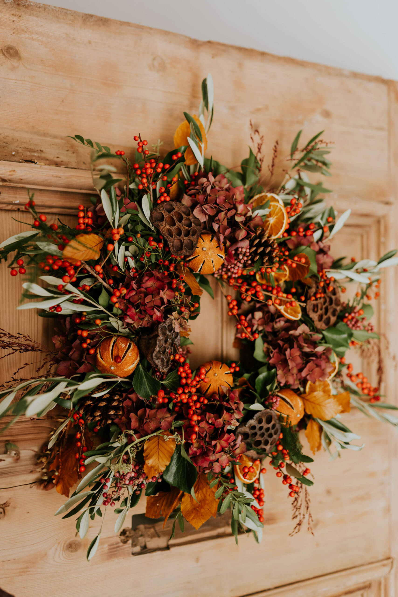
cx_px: 199
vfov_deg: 54.4
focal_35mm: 35
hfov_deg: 37.9
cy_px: 298
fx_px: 580
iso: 320
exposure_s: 1/1250
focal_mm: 35
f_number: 2
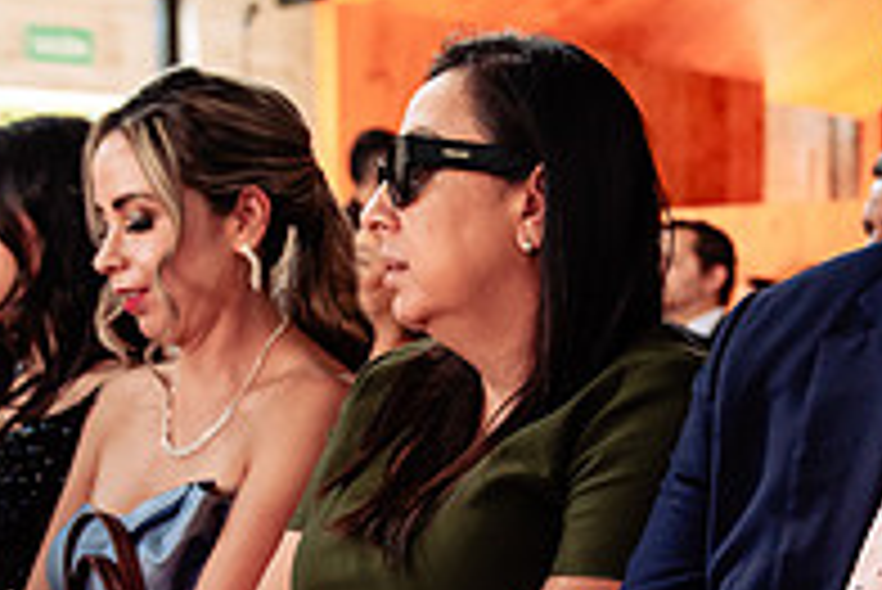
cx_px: 513
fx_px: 2329
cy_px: 660
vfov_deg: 14.1
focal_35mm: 95
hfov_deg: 21.4
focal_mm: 32
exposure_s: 1/400
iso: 800
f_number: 3.2
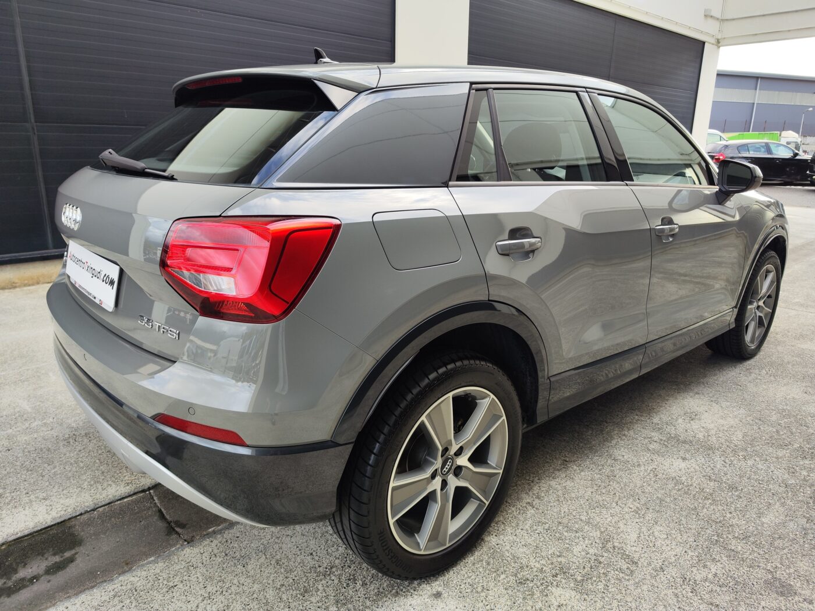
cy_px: 306
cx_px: 408
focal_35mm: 23
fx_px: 542
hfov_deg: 73.9
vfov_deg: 58.9
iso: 50
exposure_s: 1/153
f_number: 1.69
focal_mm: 7.01
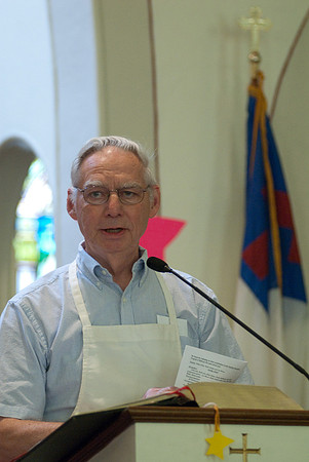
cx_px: 154
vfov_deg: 11.8
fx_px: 2235
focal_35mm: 174
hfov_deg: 7.9
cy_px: 231
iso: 1250
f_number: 2.8
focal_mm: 116
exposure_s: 1/80
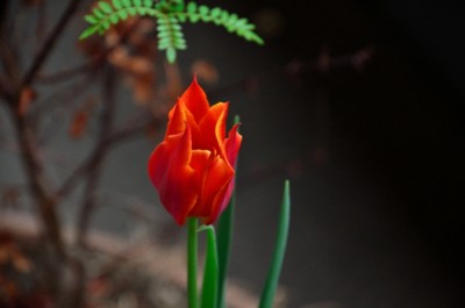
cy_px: 154
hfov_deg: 9.8
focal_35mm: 210
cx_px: 232
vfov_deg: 6.5
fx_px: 2707
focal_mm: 140
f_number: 6
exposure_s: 1/90
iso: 1600
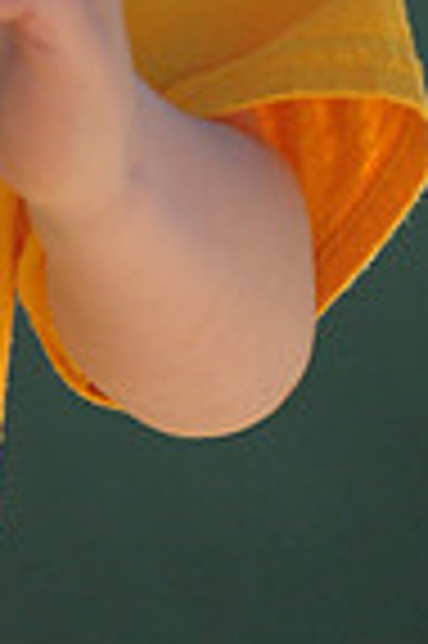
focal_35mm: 1342
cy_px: -369
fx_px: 23989
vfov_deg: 1.5
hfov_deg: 1.0
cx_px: -191
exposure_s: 1/2500
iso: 640
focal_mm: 220
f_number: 4
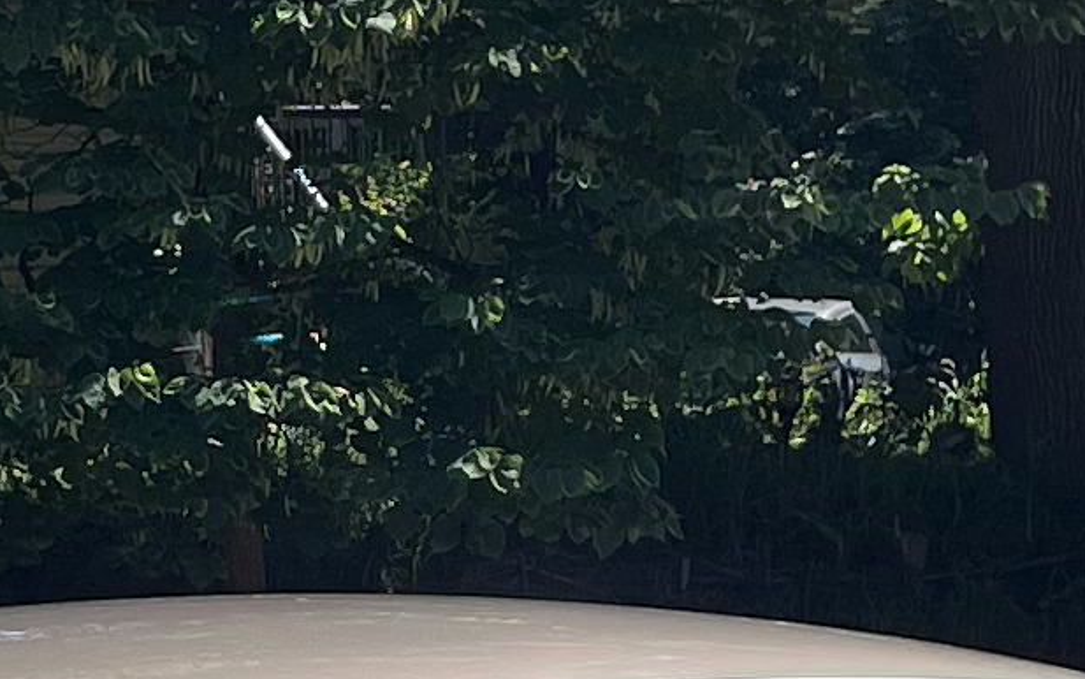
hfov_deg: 11.6
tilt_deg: -2.4
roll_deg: +2.2
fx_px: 5324
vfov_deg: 7.3
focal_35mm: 180
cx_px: 461
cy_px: 528
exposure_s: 1/2222
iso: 50
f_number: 1.6
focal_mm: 5.1
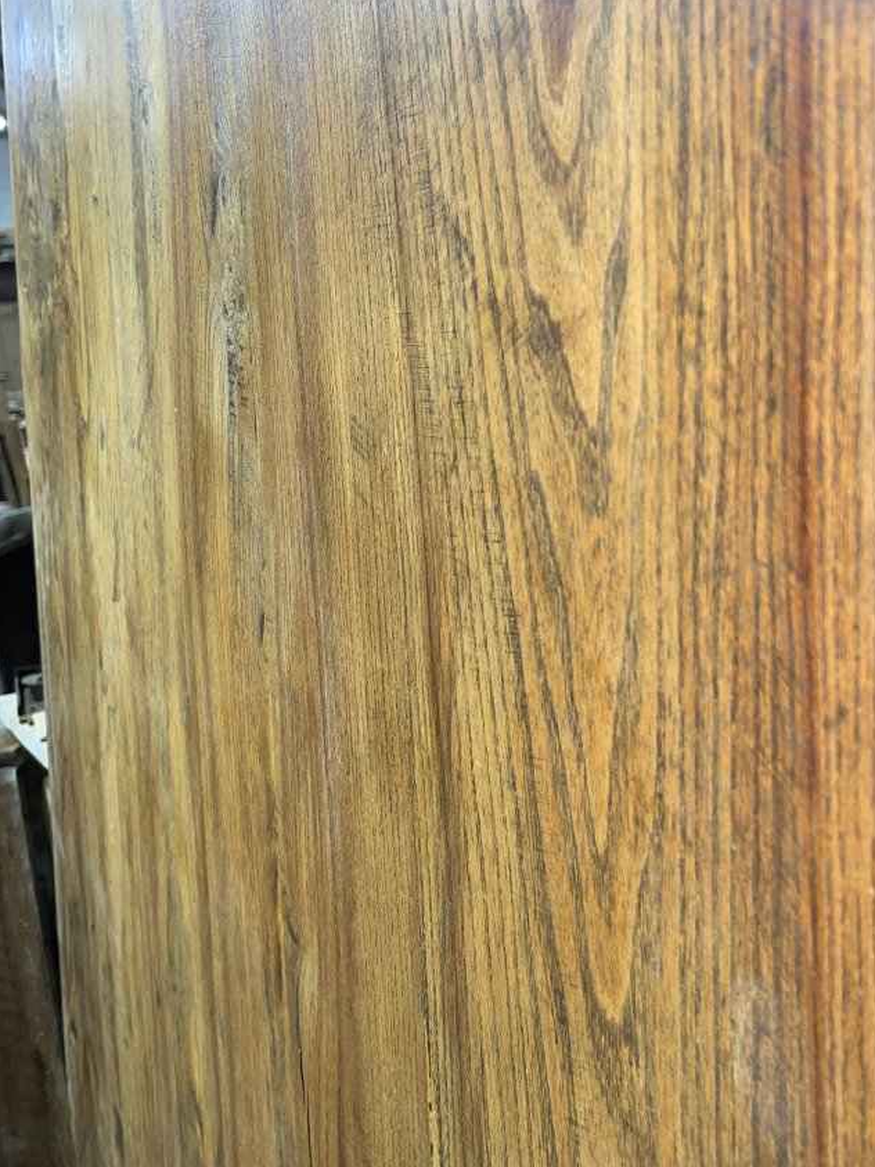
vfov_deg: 49.6
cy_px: 426
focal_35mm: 37
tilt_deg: -7.1
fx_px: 1247
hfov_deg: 38.5
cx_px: 532
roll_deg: +7.6
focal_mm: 4.2
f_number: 1.6
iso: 40
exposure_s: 1/46
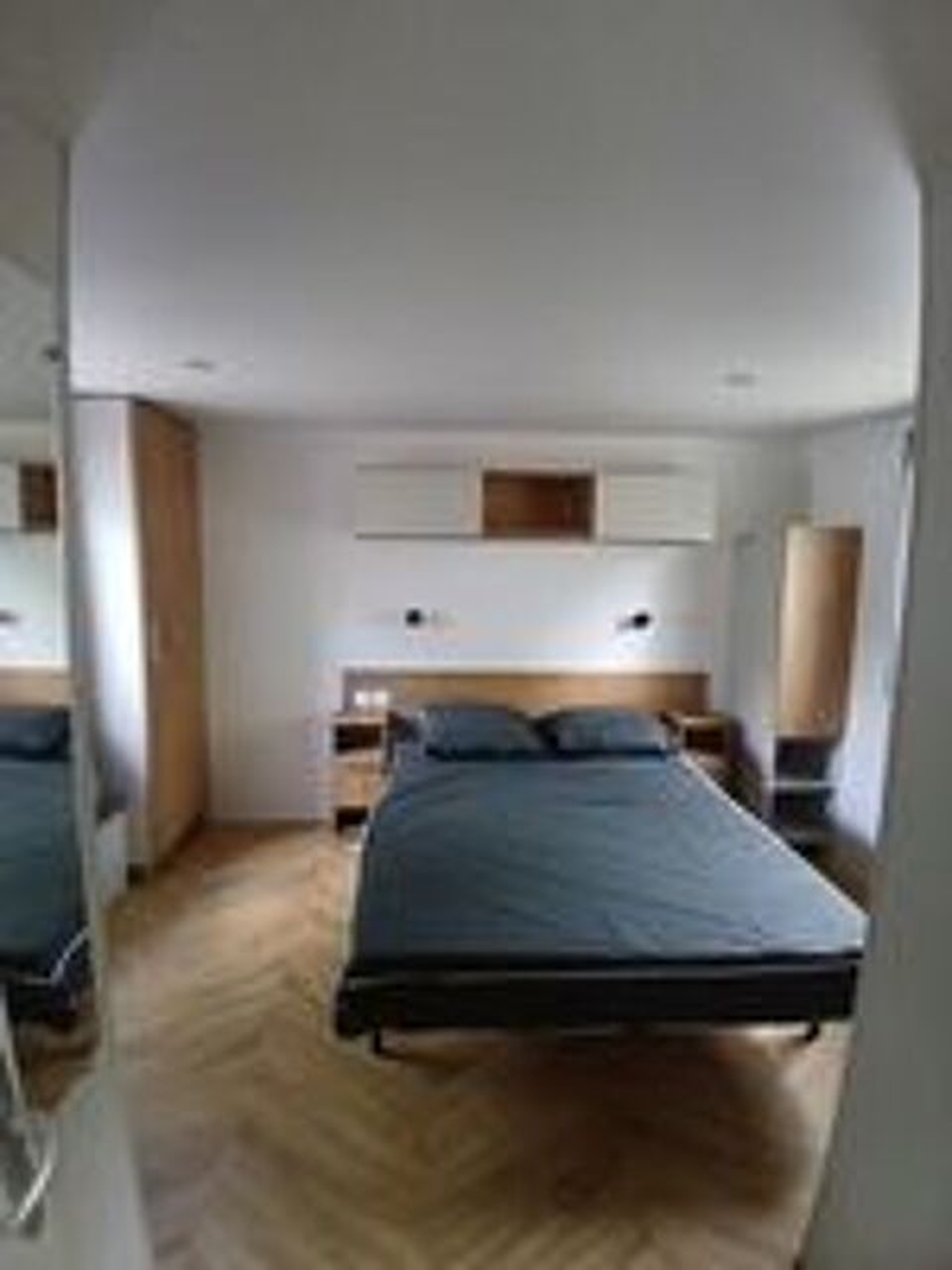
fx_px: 623
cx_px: 476
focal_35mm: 17
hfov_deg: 74.7
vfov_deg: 91.0
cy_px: 635
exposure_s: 1/20
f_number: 2.2
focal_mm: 1.4
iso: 640
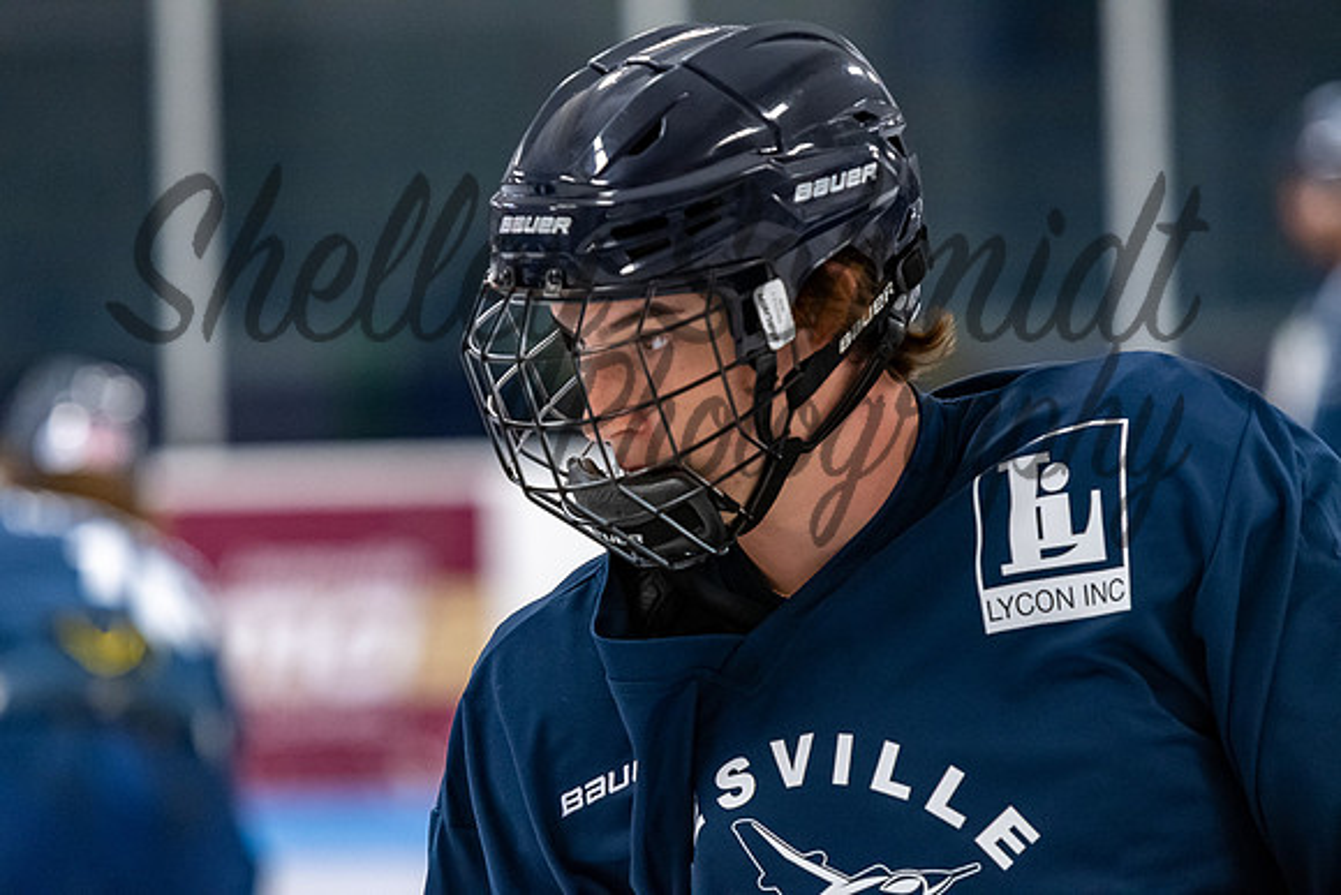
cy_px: 448
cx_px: 670
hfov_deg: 6.9
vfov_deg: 4.6
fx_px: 11177
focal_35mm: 300
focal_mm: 200
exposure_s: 1/800
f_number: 3.5
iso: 2500
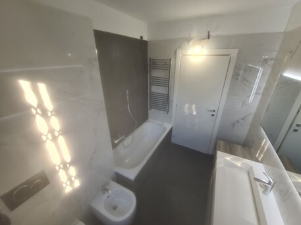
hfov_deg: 106.2
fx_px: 113
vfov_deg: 89.8
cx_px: 150
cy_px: 112
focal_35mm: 13
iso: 80
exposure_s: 1/50
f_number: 2.2
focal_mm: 2.22
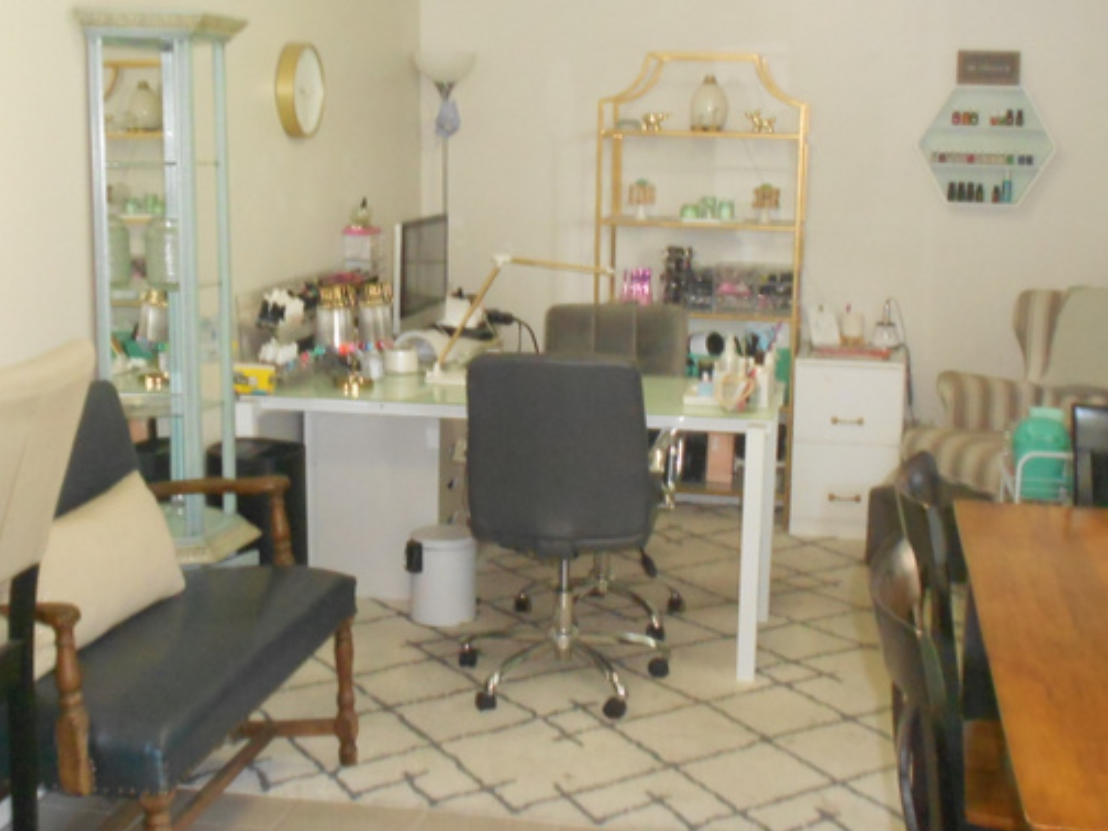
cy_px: 369
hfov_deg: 40.4
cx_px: 508
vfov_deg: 30.9
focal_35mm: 47
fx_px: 1504
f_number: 3.9
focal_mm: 6.7
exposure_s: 1/30
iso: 640
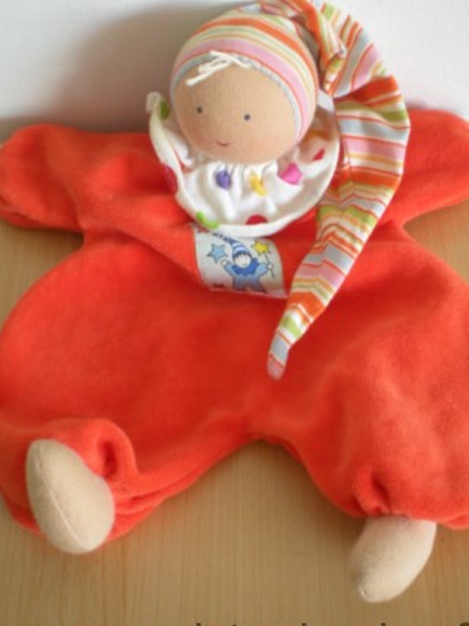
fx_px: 849
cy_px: 283
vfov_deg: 40.4
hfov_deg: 30.9
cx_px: 259
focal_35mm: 47
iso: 200
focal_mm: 6.3
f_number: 3.1
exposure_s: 1/41.2
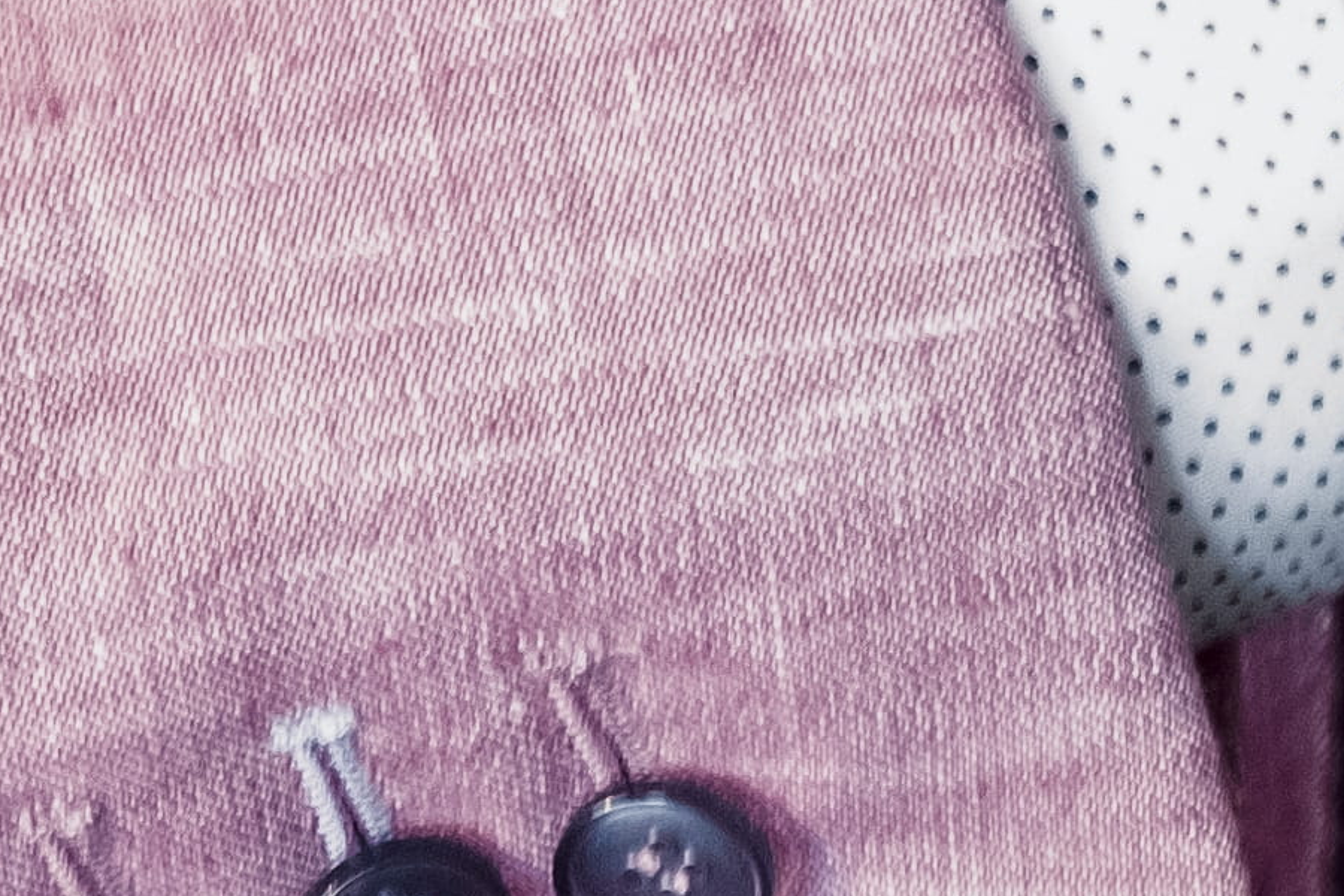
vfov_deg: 4.8
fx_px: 10453
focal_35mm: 280
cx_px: 463
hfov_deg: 7.4
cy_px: -817
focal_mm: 27.7
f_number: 6.4
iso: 1250
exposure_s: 1/8
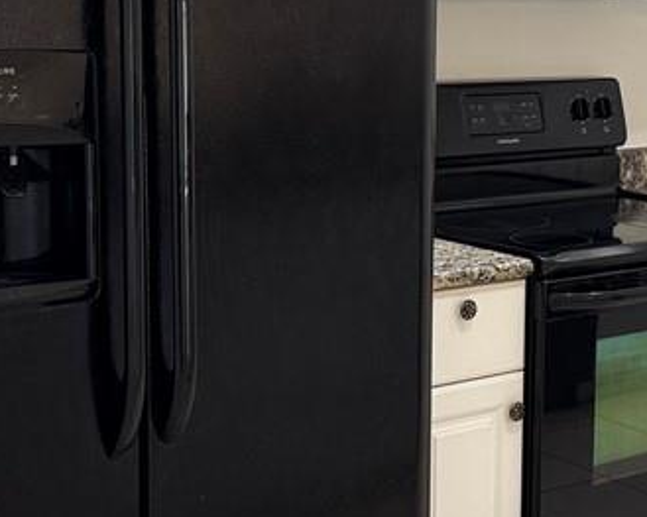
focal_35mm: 73
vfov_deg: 20.9
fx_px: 1397
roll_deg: -0.8
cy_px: 212
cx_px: 431
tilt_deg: -8.8
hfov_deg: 25.9
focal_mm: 6.76
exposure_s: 1/60
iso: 250
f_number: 1.78
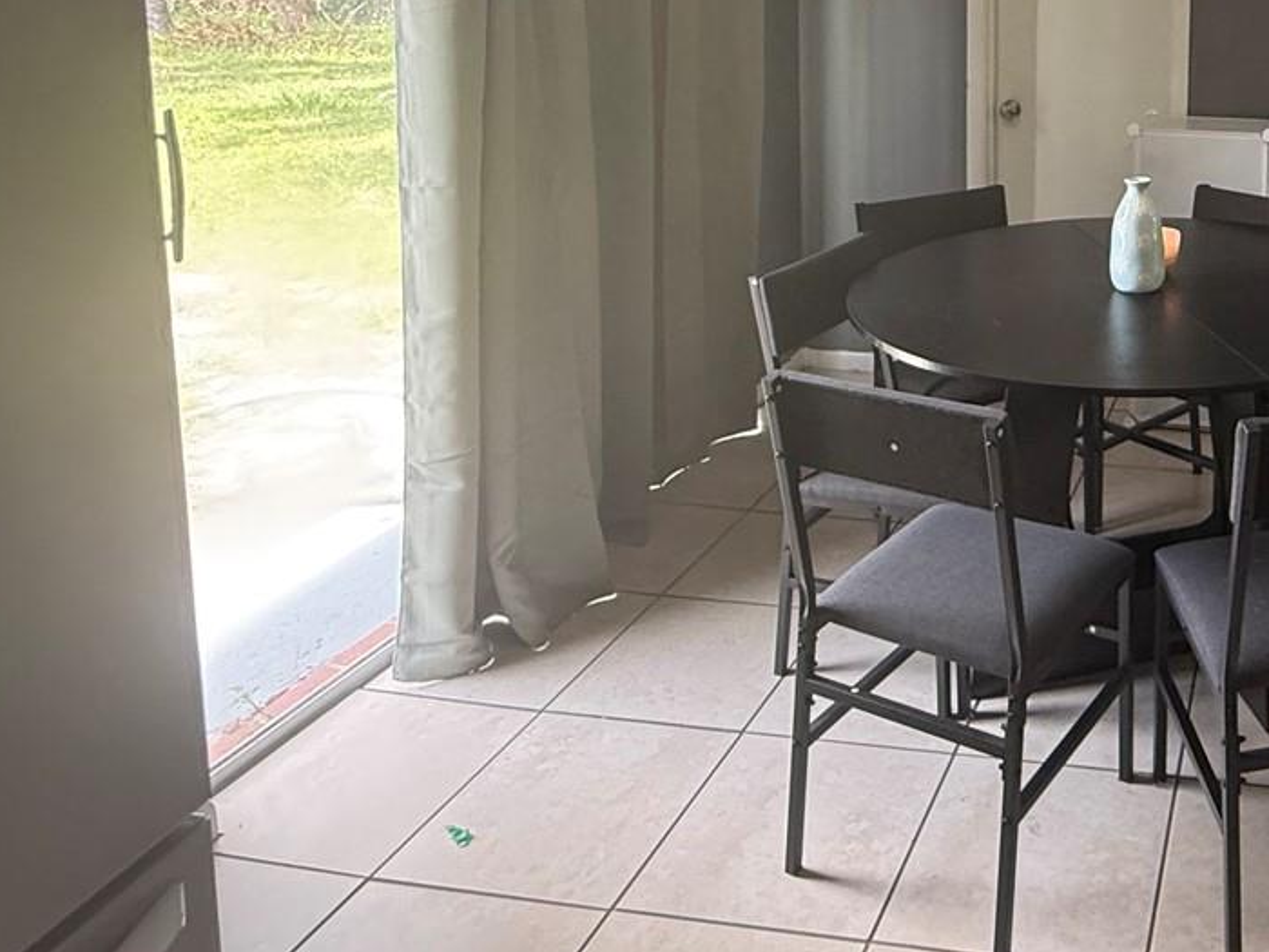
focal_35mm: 32
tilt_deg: -4.7
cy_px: 85
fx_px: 1173
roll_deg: -0.2
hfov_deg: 49.8
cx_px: 1167
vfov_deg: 40.6
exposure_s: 1/83
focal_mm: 2.22
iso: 400
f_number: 2.2
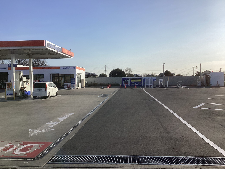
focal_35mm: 31
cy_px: 84
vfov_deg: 45.4
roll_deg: -0.3
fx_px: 201
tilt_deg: -2.5
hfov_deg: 58.4
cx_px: 112
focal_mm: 3.3
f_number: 2.4
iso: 25
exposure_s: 1/2398
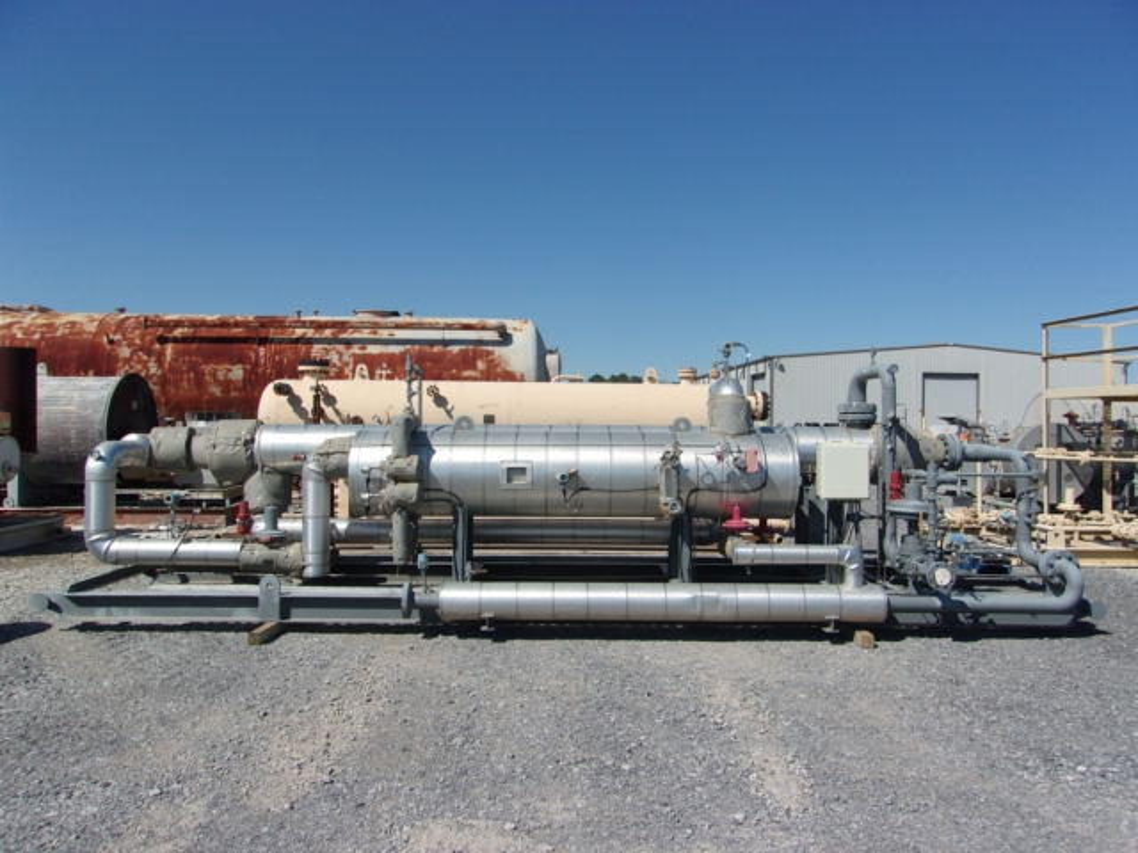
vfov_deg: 51.4
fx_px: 888
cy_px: 426
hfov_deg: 65.3
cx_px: 569
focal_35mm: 27
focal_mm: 4.9
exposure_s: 1/200
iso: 80
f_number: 10.4
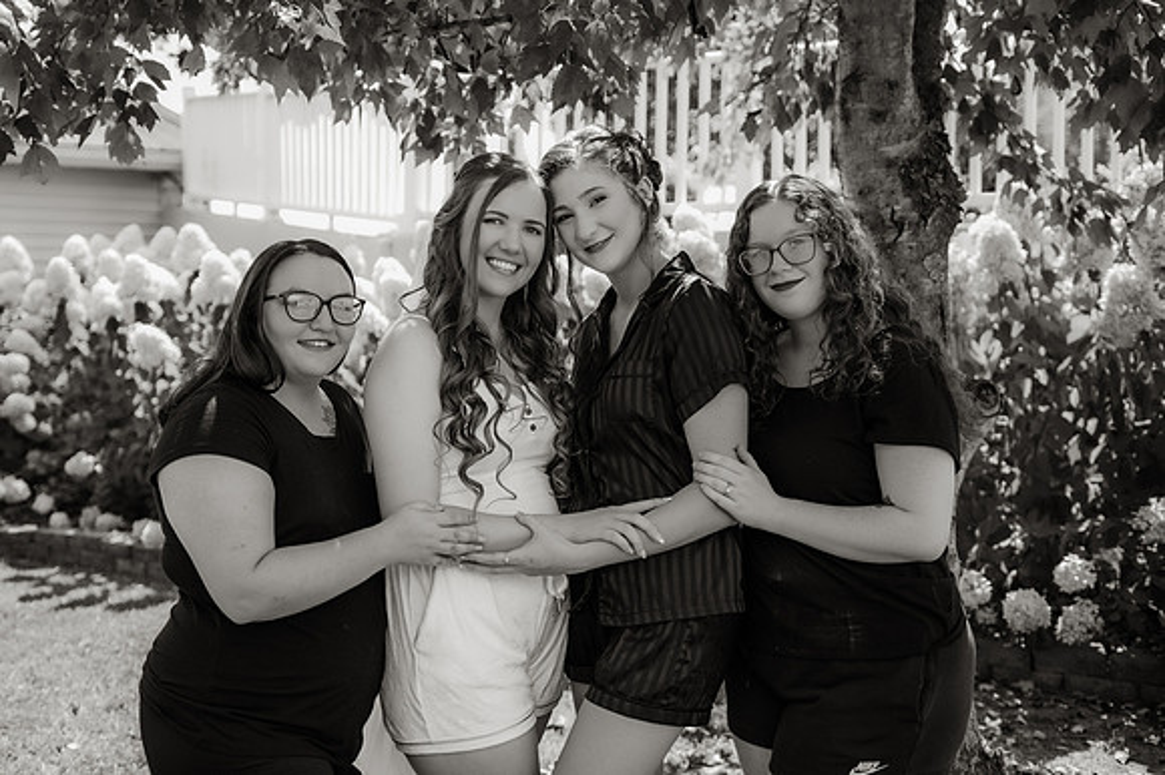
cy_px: 352
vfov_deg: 28.8
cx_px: 553
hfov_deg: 42.2
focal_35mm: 47
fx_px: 1508
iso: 400
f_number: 1.8
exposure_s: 1/2000
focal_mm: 28
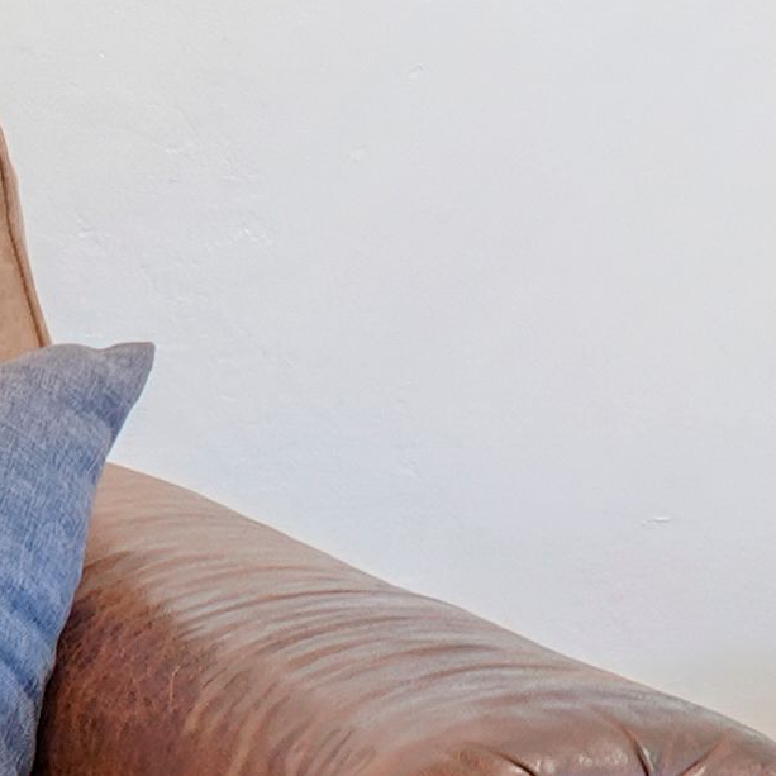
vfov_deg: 9.2
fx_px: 4641
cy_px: -565
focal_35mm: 183
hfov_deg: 8.3
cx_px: -1453
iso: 800
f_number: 11
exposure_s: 1/1.67
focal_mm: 22
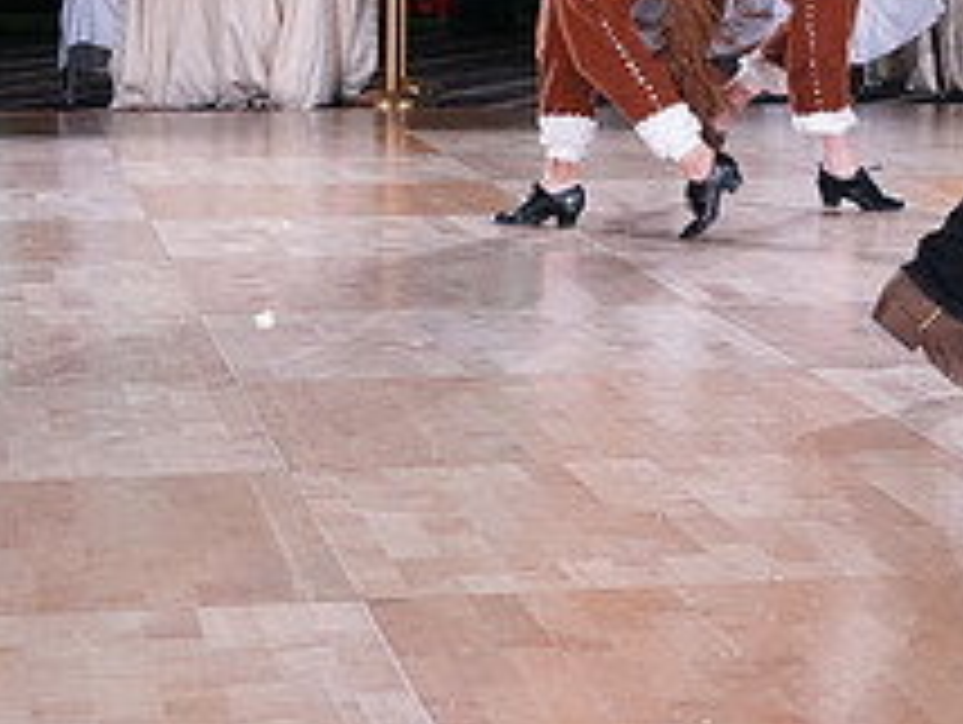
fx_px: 3481
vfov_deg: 11.7
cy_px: -128
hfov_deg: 15.5
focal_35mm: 125
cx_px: 904
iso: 1250
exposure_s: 1/250
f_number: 4.5
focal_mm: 48
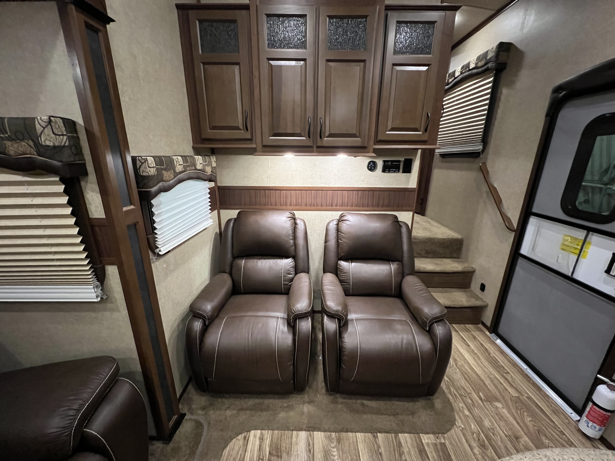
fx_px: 231
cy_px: 230
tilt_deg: -17.4
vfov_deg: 89.9
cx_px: 308
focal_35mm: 13
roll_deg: -1.0
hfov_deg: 106.2
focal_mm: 1.57
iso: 1000
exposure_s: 1/58
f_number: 1.8
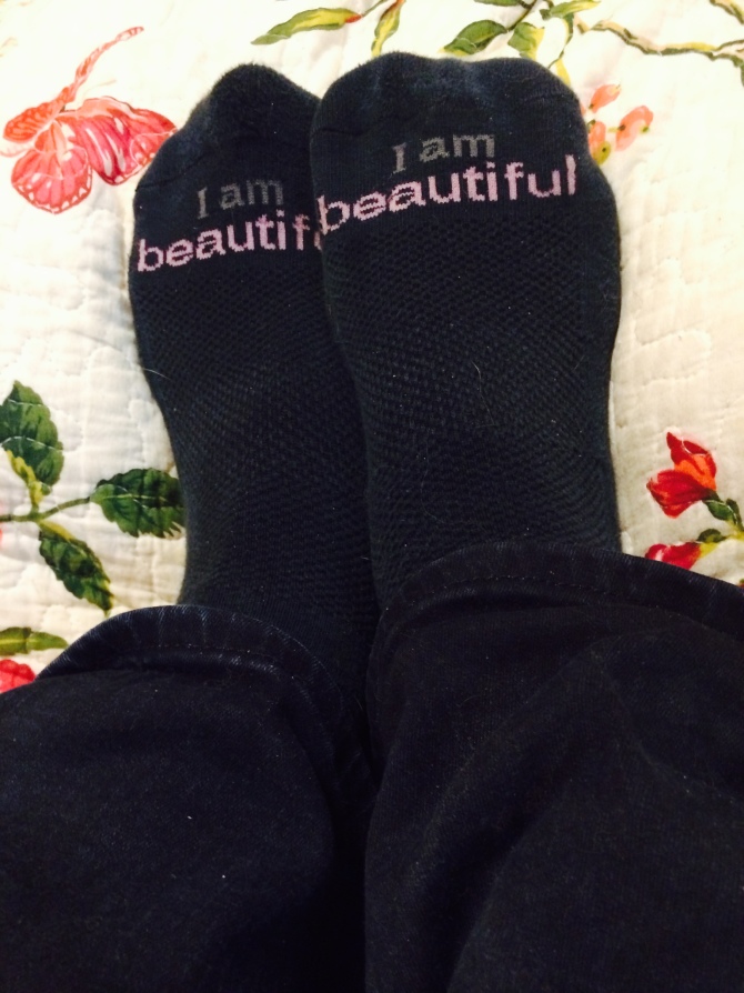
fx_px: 860
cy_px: 496
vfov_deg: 60.0
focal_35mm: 30
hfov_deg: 46.8
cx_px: 372
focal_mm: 4.12
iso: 320
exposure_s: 1/15
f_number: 2.2
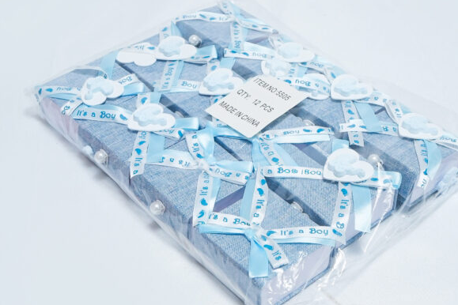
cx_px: 257
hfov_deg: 34.4
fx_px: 738
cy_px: 157
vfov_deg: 23.4
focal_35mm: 58
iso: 2500
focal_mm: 32
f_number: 9
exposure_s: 1/160
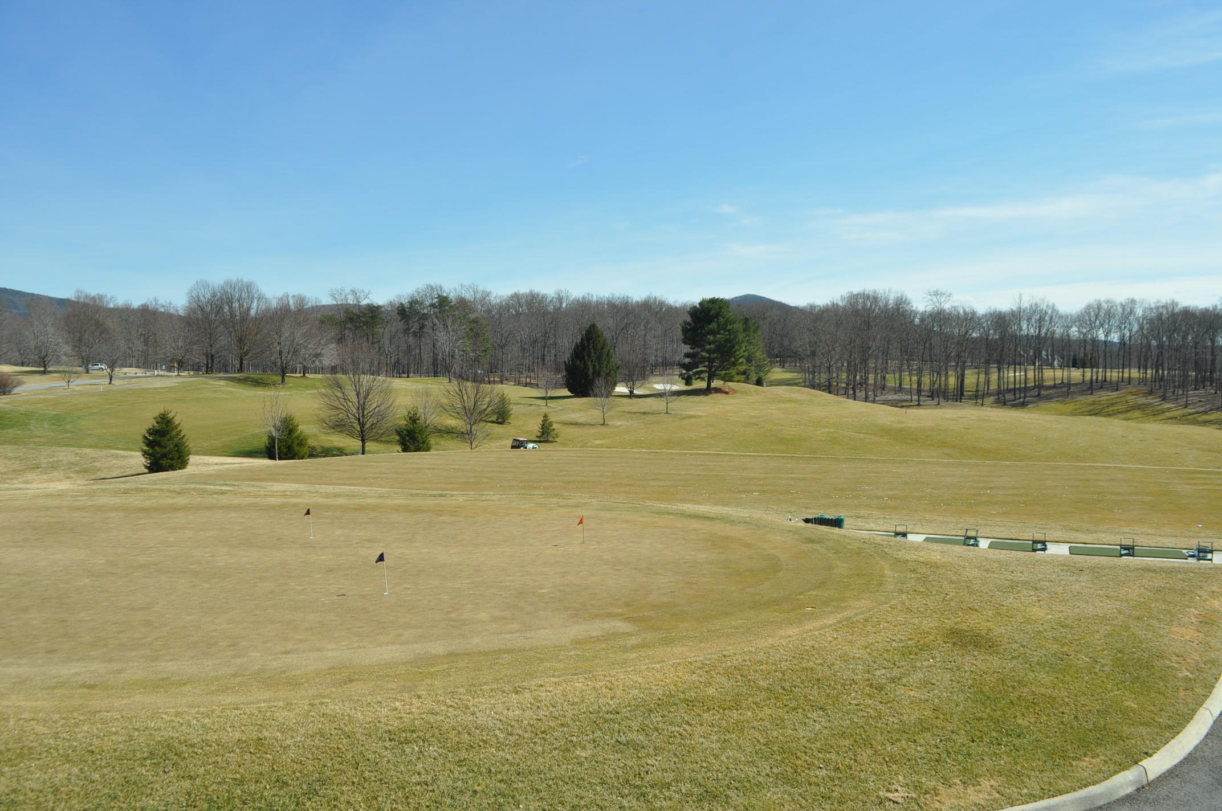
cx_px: 611
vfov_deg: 47.8
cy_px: 406
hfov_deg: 67.4
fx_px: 915
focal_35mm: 27
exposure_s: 1/400
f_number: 10
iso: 200
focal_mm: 18
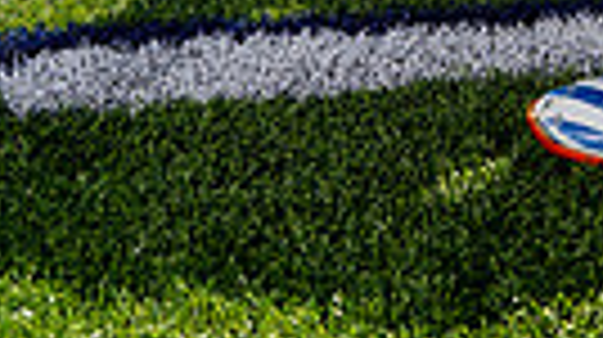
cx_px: 666
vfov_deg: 8.5
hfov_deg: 16.9
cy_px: -599
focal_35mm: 123
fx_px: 1964
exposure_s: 1/250
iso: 80
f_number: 6.3
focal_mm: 35
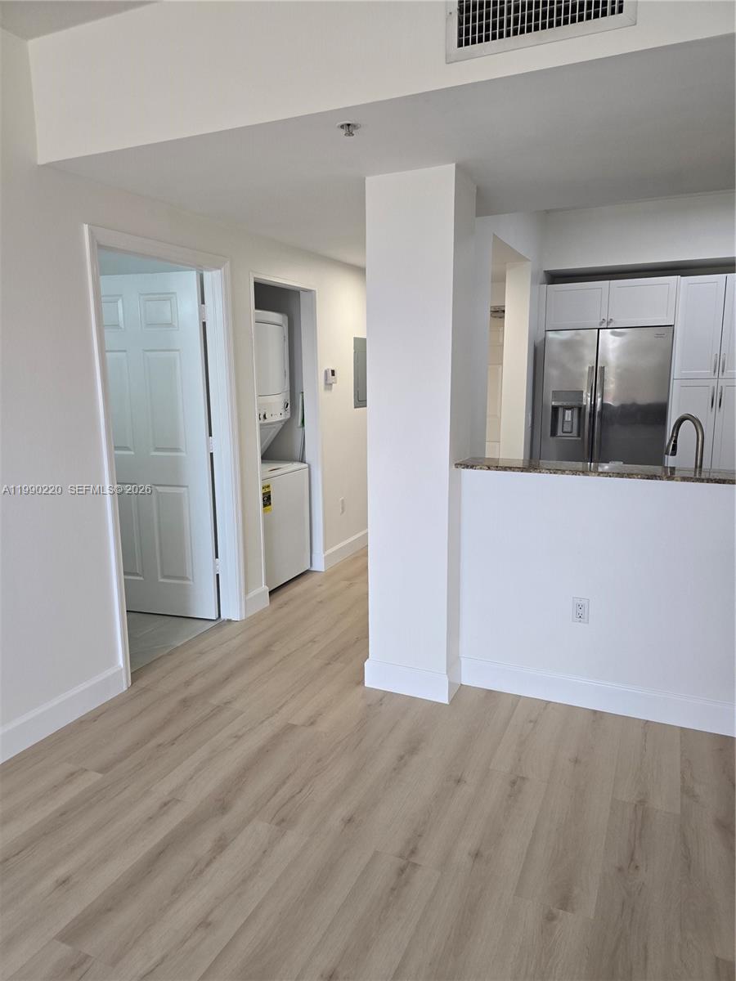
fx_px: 652
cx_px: 368
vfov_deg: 73.9
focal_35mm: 23
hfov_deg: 58.9
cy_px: 490
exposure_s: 1/120
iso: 100
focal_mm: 6.3
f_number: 1.7
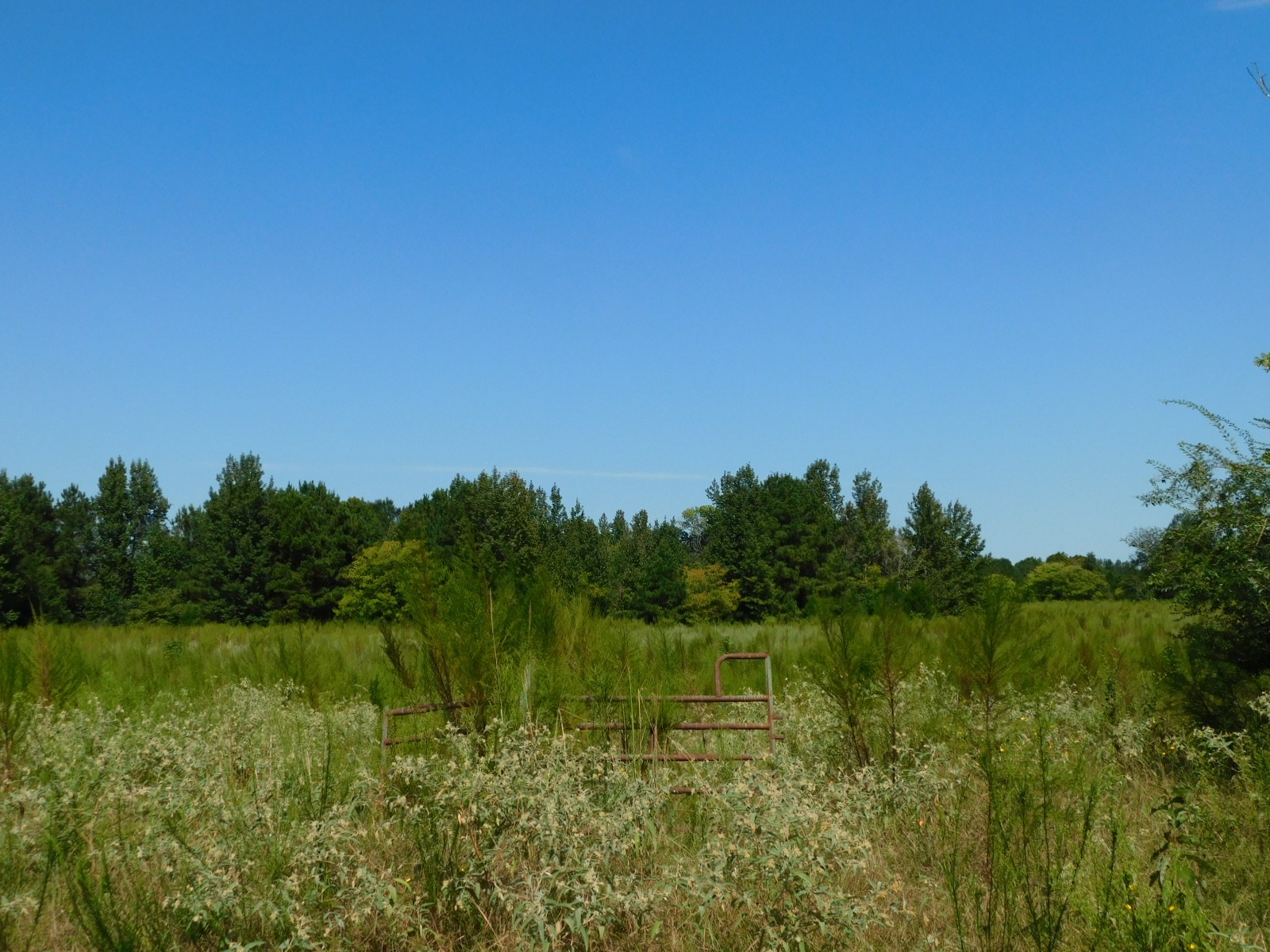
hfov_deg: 51.4
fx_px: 1321
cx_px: 635
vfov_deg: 39.7
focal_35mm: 36
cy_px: 476
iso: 125
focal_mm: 6.3
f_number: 7
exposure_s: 1/500
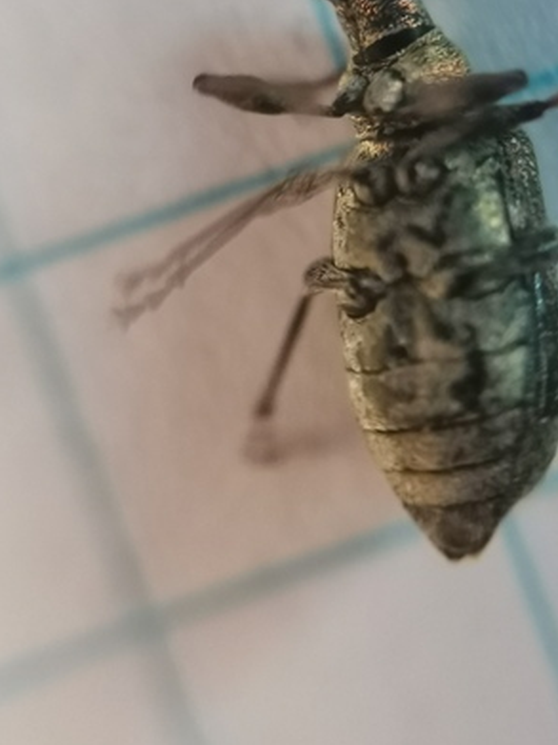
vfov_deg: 32.0
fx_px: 1269
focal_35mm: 59
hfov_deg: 24.4
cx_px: 438
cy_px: 175
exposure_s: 1/50
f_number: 1.8
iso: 250
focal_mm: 4.75
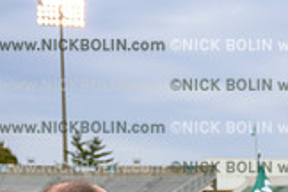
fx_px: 688
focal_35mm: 86
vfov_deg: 14.2
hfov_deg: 22.5
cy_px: 333
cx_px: 306
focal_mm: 24
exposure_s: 1/500
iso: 125
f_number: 4
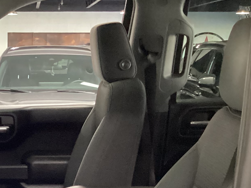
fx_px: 594
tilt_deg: -18.4
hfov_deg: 23.0
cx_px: 5
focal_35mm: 82
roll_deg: -0.4
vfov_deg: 17.2
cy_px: 226
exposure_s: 1/25
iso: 800
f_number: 2.4
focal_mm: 3.3
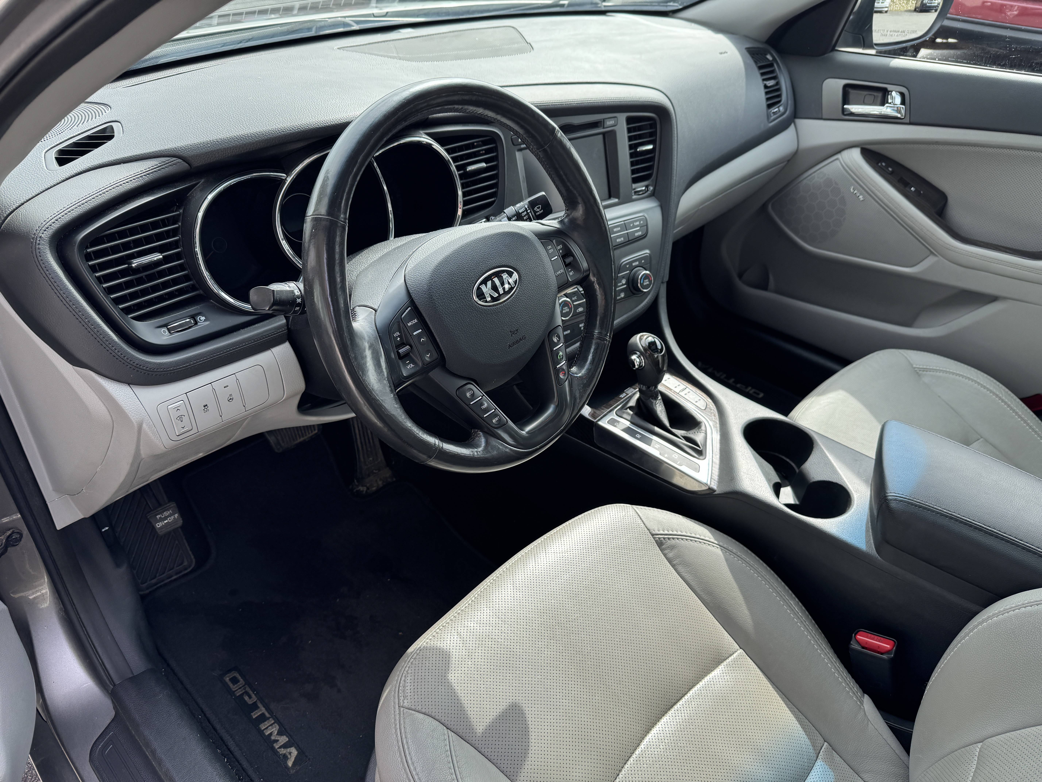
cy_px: 391
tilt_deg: -38.9
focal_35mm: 24
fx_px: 722
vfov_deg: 56.8
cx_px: 521
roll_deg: -6.3
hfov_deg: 71.6
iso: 80
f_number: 1.78
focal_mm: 6.76
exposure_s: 1/488
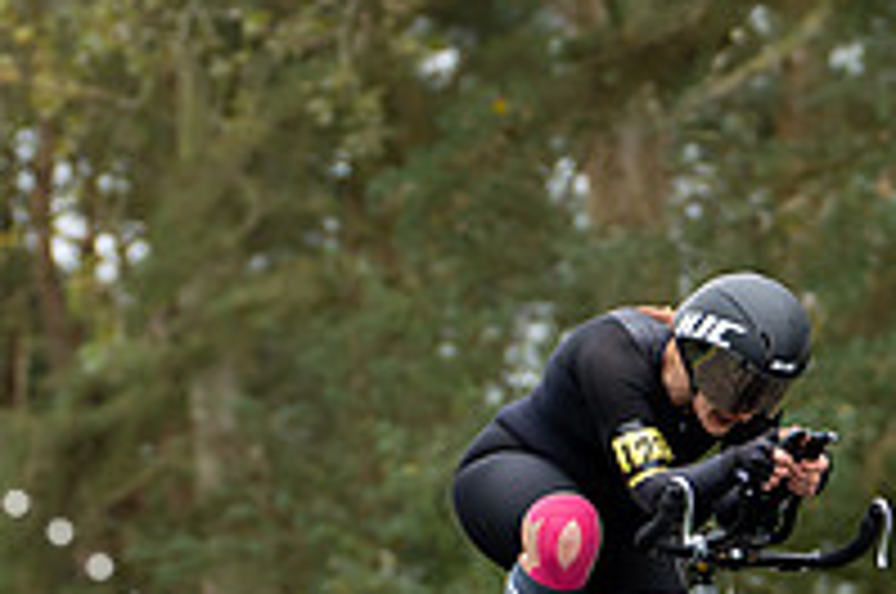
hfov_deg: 5.5
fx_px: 9269
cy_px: 524
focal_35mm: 373
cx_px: 810
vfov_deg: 3.7
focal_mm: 104
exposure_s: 1/1000
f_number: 2.8
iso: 800
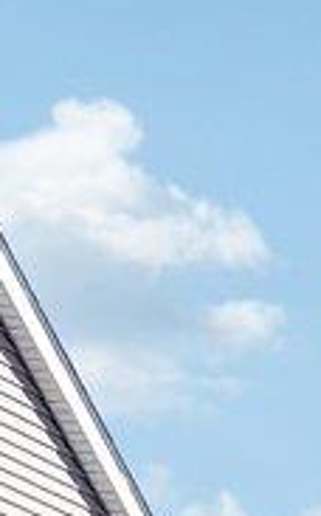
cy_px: 1211
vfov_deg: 8.8
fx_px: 3045
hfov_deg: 4.5
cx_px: 1977
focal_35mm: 217
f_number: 8
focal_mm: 19
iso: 250
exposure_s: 1/320
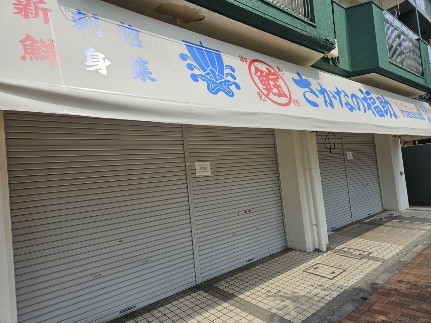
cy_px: 162
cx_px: 216
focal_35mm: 23
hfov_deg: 73.9
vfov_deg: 58.9
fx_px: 286
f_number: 1.8
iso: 25
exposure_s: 1/2071
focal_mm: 5.4
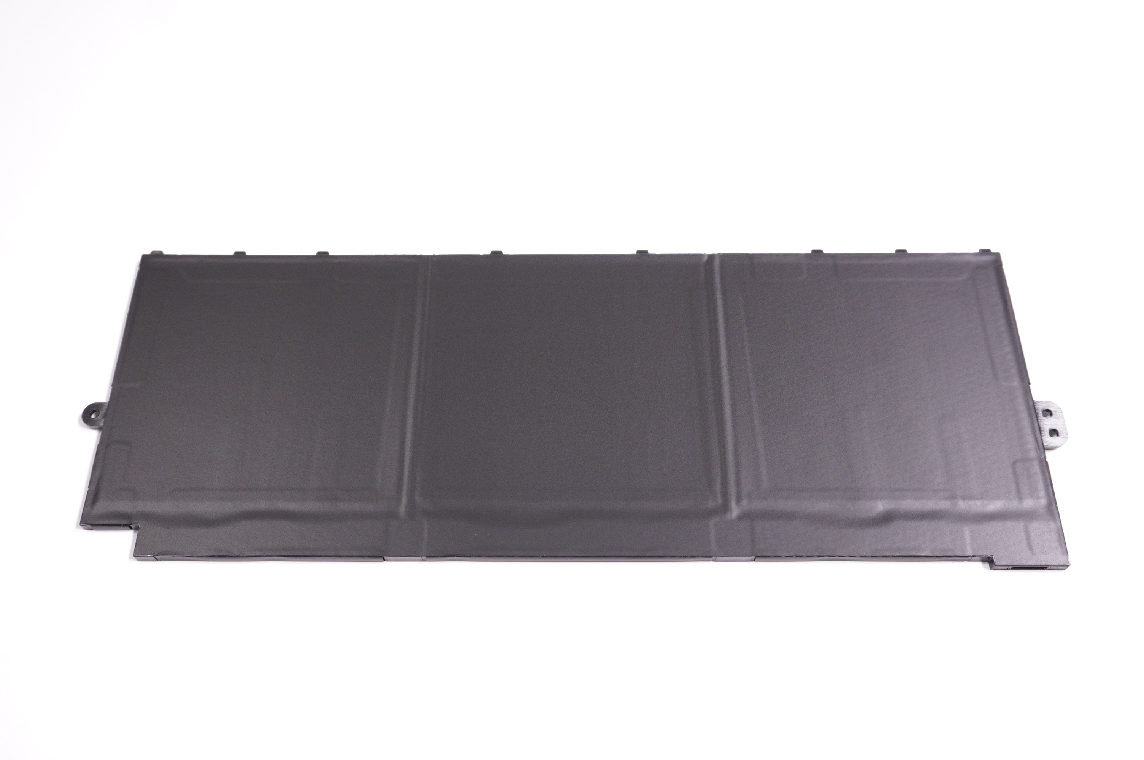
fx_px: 1048
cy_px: 380
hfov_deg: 57.3
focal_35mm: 33
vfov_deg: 39.9
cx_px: 572
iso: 800
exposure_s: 1/160
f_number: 5.6
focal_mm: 22
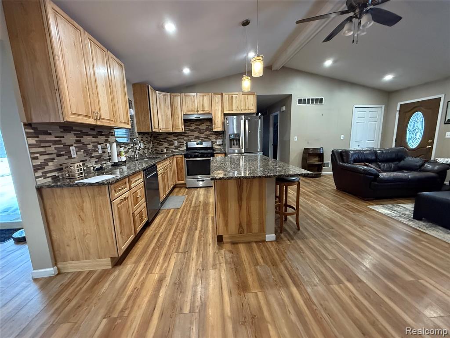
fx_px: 182
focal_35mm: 14
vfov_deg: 85.7
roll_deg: +1.7
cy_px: 169
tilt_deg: -9.3
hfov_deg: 102.1
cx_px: 225
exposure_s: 1/60
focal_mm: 2.22
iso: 800
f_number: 2.2
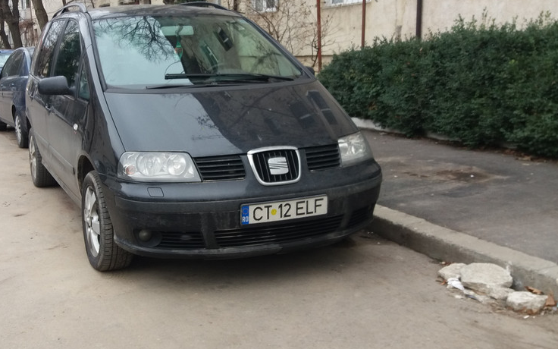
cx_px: 190
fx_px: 654
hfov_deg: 45.6
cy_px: 159
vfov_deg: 29.8
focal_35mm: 43
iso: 64
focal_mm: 3.7
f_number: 1.9
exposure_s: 1/129
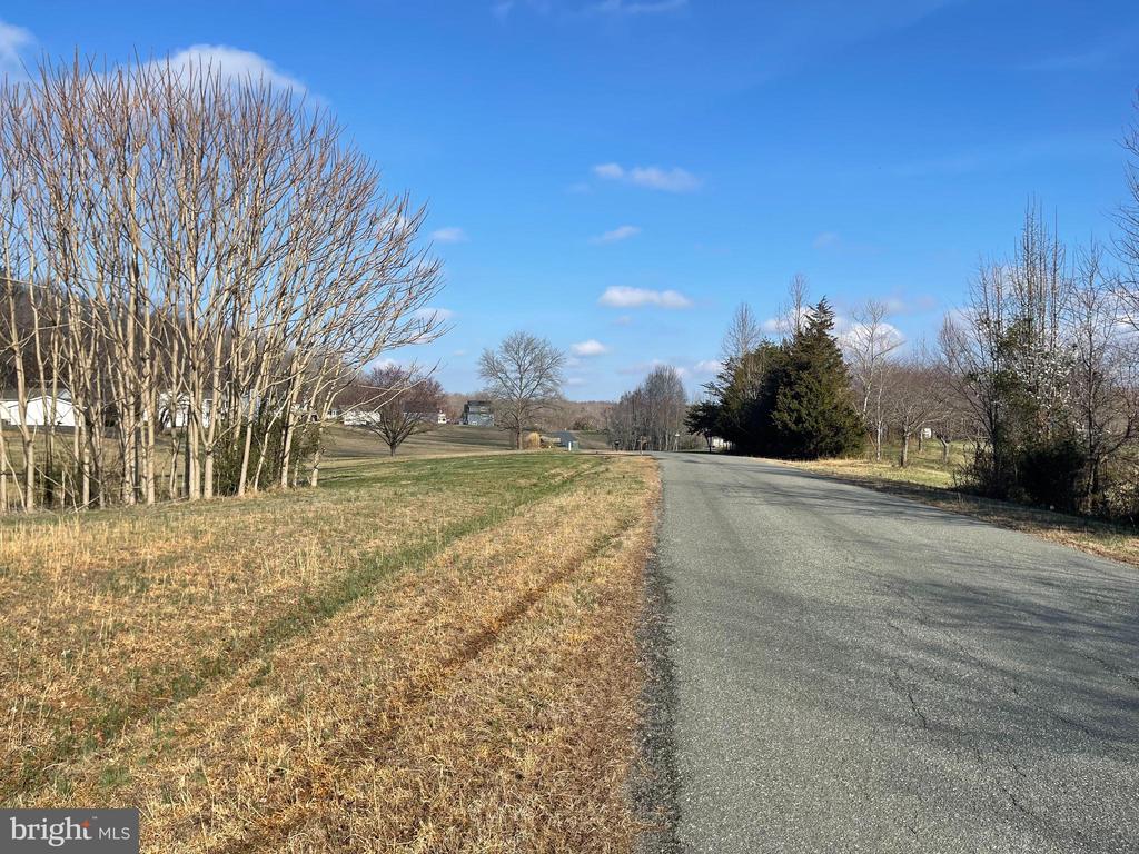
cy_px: 427
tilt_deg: +0.6
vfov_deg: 53.1
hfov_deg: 67.3
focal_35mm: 26
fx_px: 856
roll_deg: -0.6
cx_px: 570
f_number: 1.6
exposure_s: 1/3663
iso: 32
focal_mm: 5.1
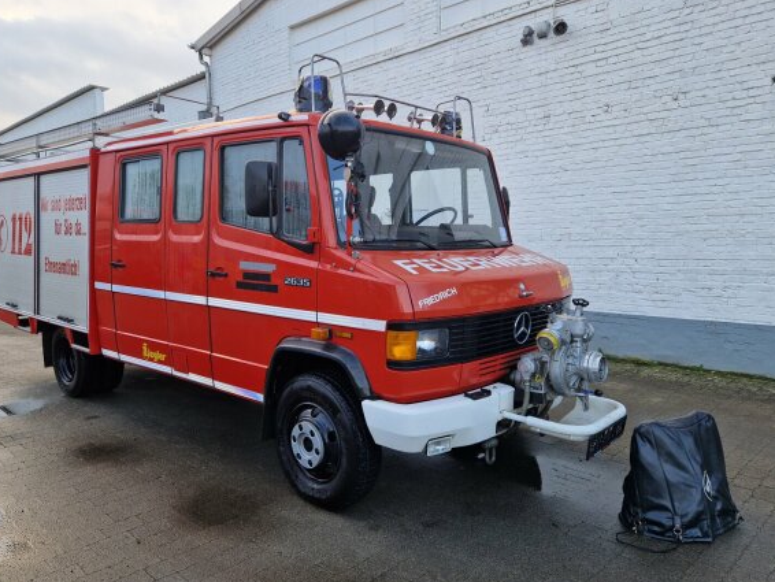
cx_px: 375
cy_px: 294
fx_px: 582
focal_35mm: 26
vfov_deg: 53.1
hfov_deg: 67.3
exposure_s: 1/180
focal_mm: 5.4
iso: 50
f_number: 1.8
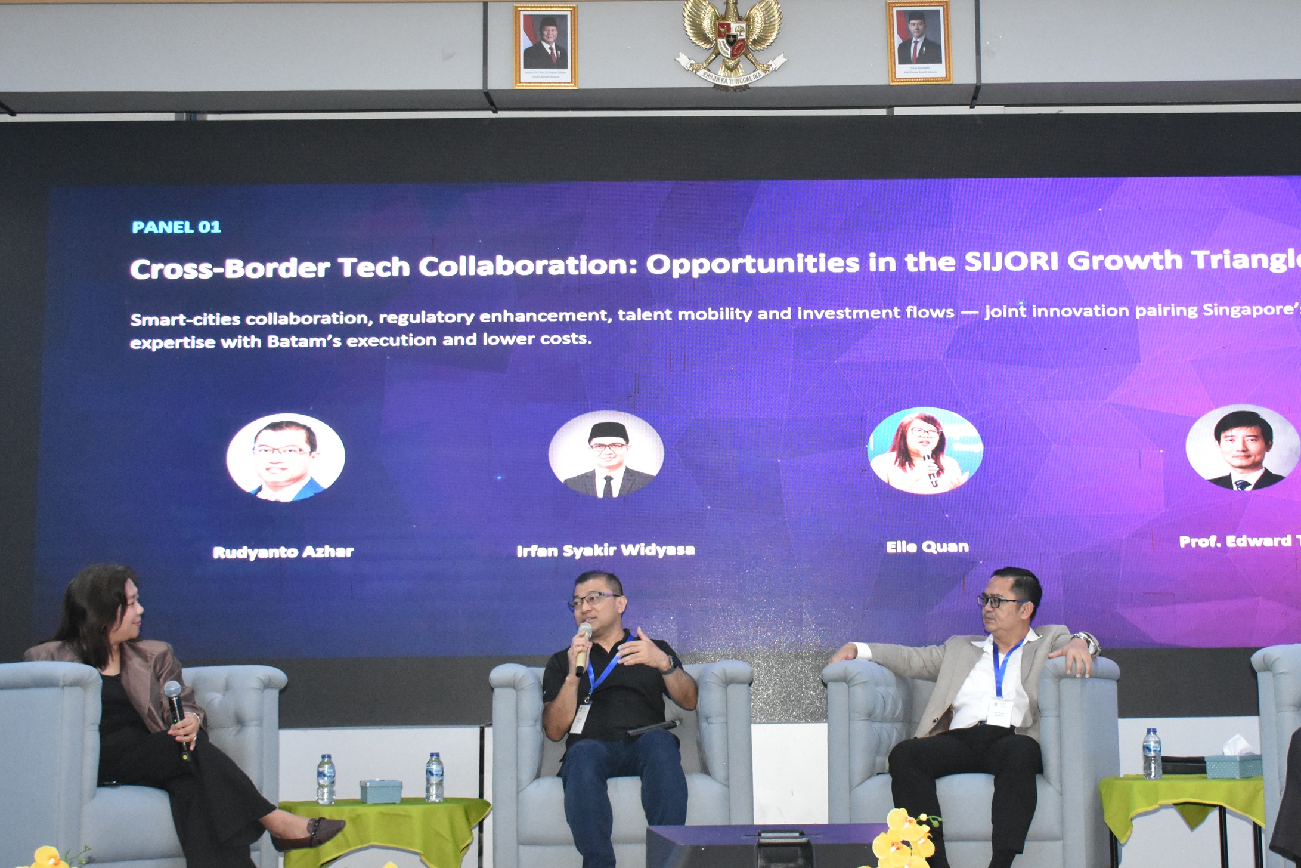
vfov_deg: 24.3
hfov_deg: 35.7
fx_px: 2012
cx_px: 798
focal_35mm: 56
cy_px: 388
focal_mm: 27
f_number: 5.6
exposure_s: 1/125
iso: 4500
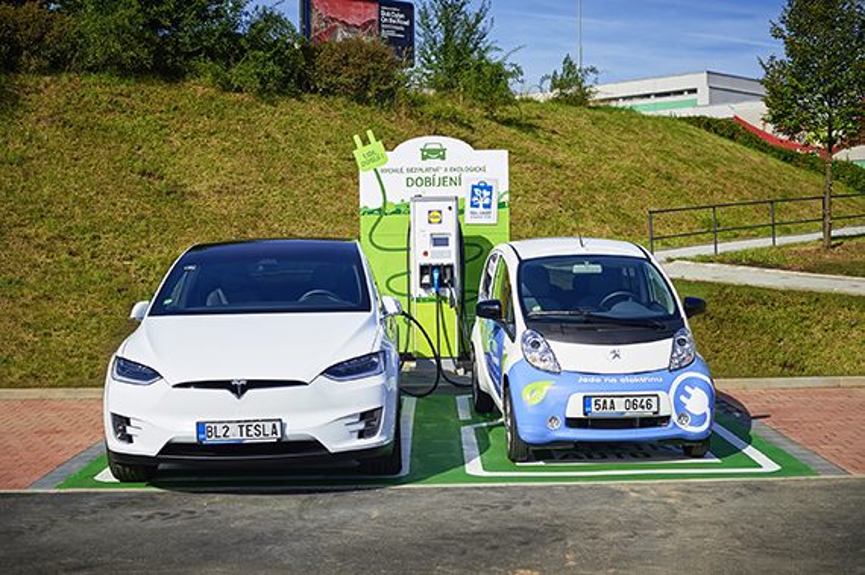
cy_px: 288
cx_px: 432
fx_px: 1200
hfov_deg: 39.6
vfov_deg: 26.9
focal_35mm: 50
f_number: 5.6
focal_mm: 50
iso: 200
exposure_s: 1/1000
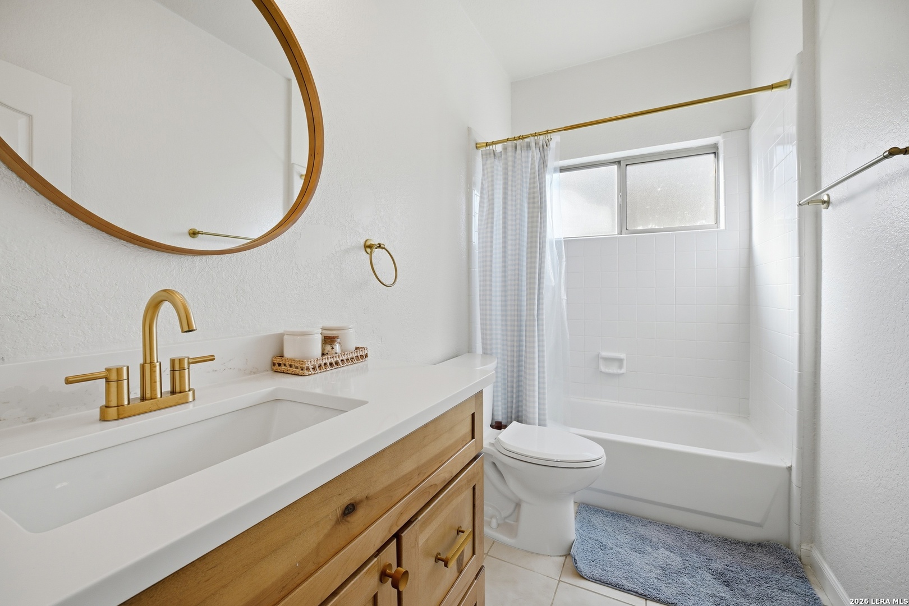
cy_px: 303
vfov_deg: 85.4
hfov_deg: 108.3
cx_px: 454
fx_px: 328
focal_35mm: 13
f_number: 6.3
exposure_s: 1/200
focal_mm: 9
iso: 200
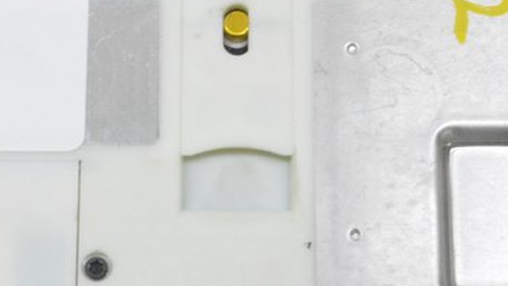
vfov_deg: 7.1
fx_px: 2290
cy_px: 15
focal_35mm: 170
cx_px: 212
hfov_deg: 12.7
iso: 6400
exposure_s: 1/25
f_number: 20
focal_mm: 38
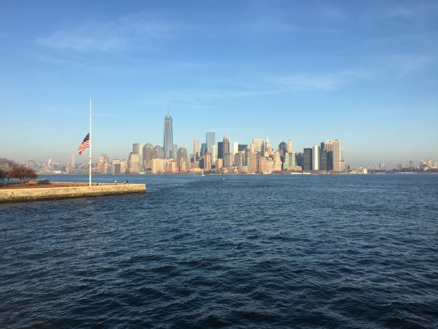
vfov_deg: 48.2
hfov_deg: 61.7
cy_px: 164
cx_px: 219
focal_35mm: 29
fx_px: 367
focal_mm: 4.15
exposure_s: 1/1131
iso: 25
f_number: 2.2
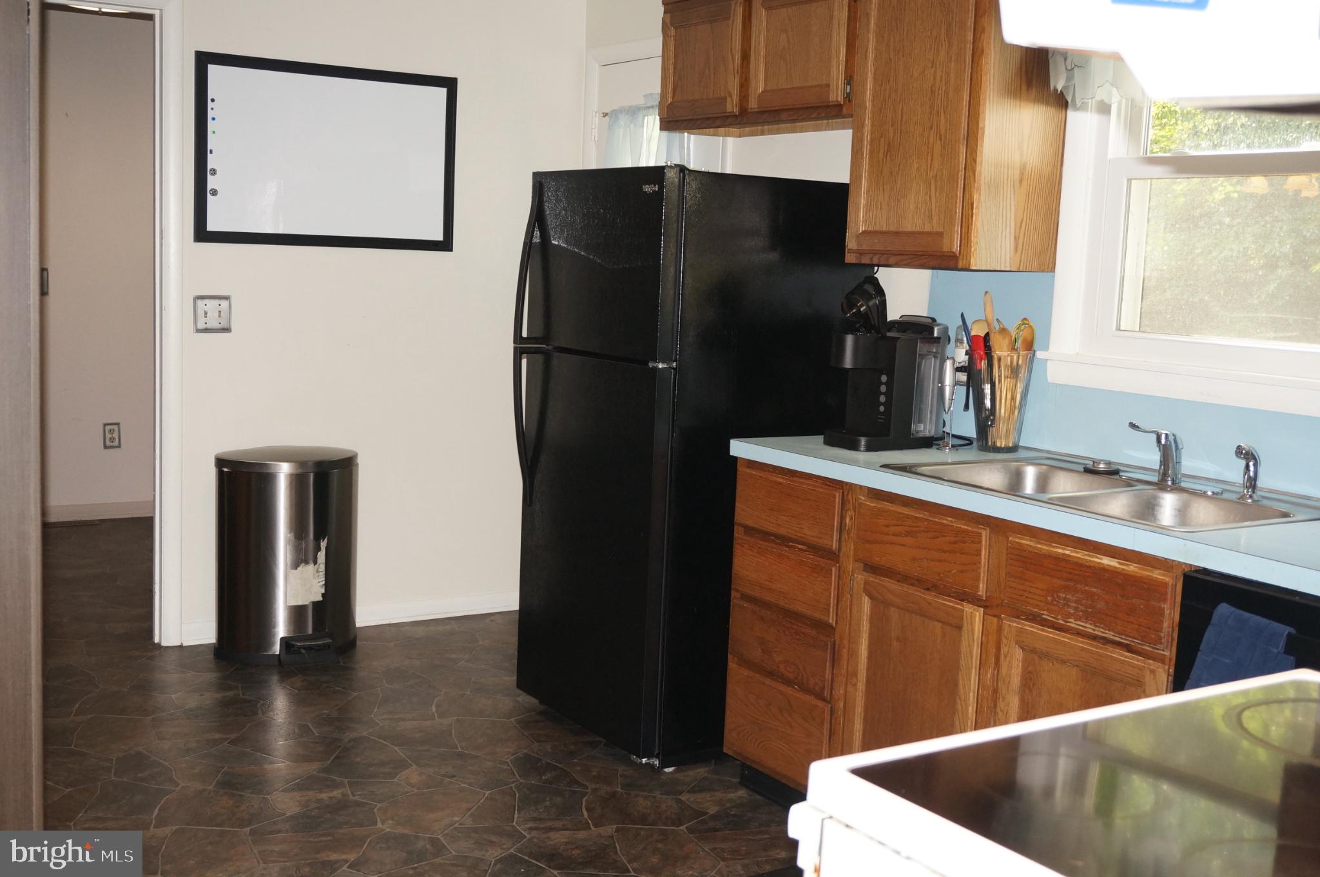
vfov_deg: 32.9
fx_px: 1483
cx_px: 660
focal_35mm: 40
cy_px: 438
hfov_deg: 48.0
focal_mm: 27
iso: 800
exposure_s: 1/100
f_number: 4.5
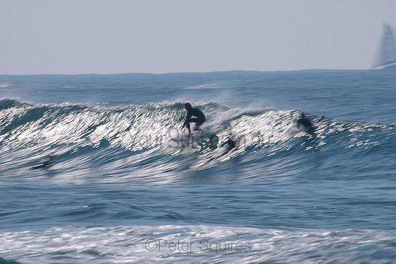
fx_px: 5501
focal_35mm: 500
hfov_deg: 4.1
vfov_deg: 2.8
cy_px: 132
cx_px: 198
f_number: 18
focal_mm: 500
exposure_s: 1/20
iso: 31
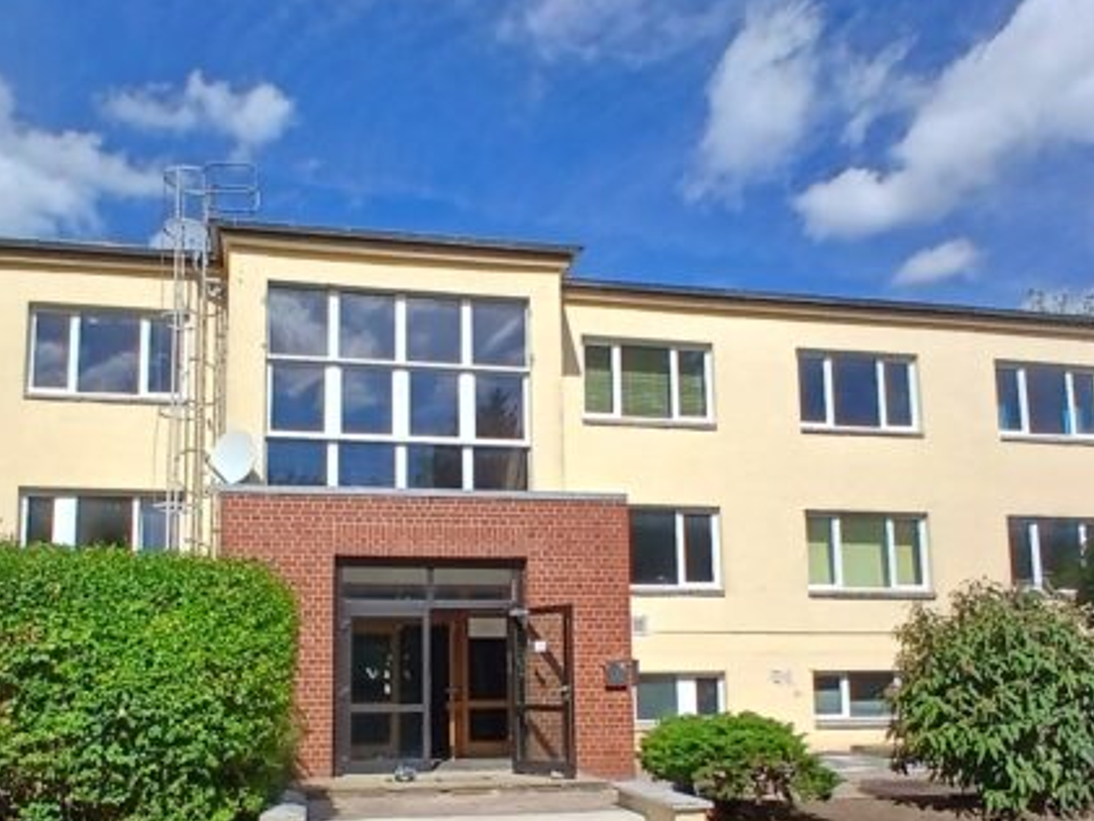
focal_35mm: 31
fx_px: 980
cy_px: 559
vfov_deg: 44.7
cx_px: 476
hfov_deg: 58.1
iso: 64
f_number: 2.2
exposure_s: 1/2137
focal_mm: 1.4
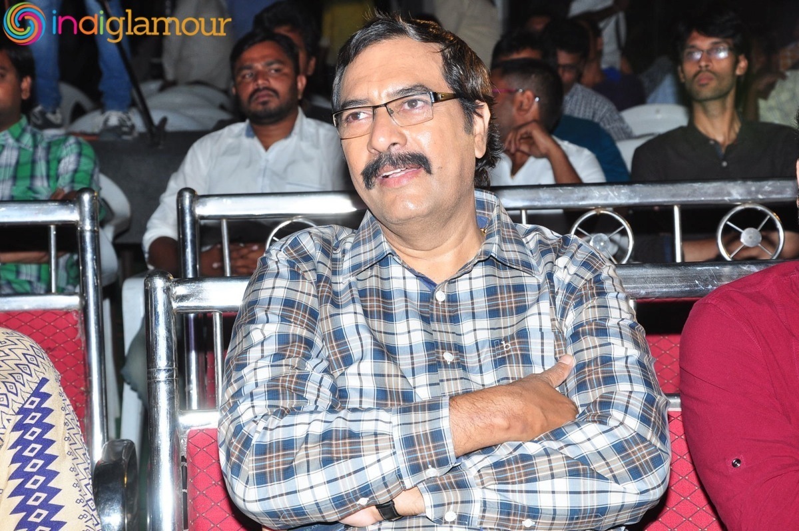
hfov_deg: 19.5
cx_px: 400
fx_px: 2328
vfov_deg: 13.0
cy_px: 266
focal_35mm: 105
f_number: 9
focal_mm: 70
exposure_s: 1/125
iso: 400
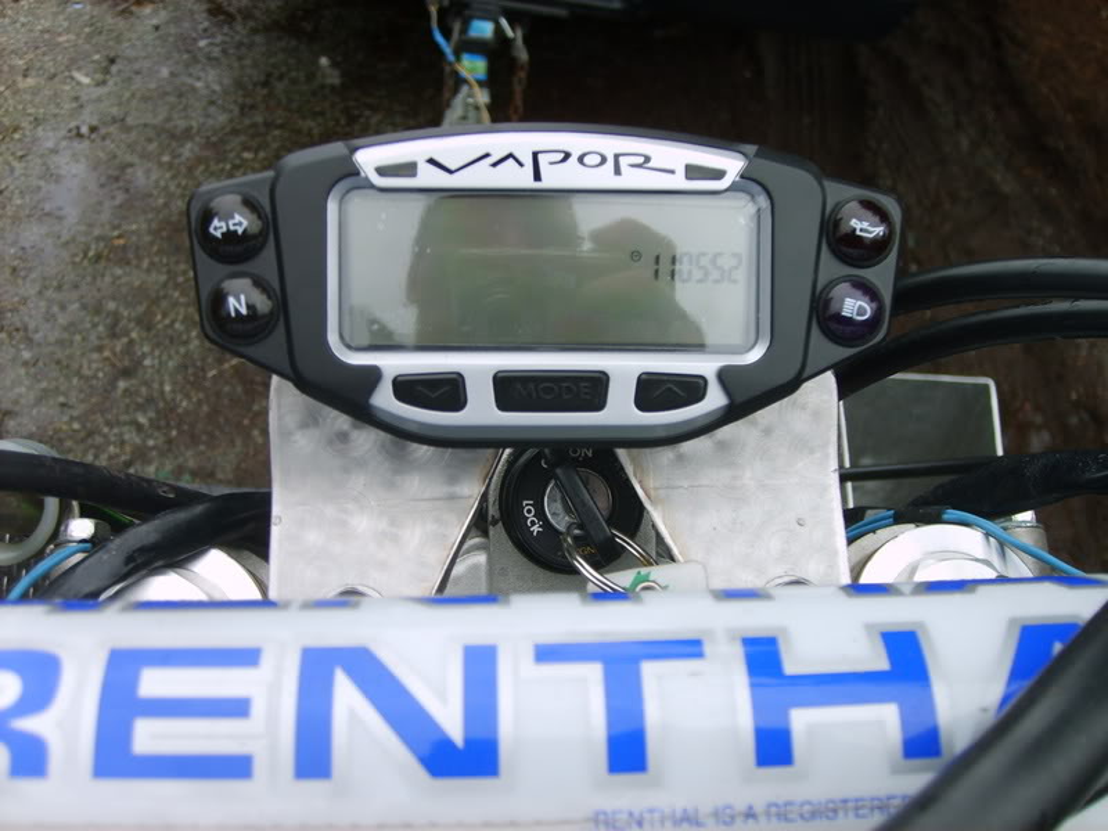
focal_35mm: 35
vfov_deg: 40.7
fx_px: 1120
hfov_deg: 52.6
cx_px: 554
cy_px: 416
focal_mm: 5.8
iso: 50
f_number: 2.8
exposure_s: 1/60
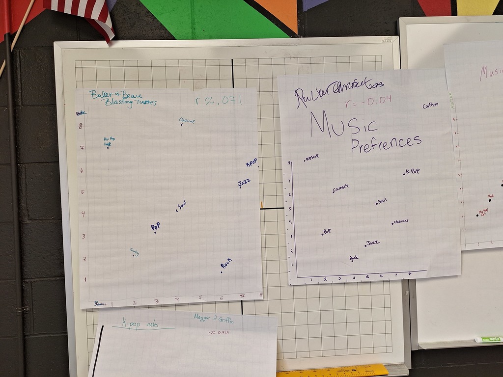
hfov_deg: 73.9
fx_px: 334
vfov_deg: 58.9
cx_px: 252
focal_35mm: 23
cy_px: 188
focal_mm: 5.54
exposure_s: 1/120
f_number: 1.8
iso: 64
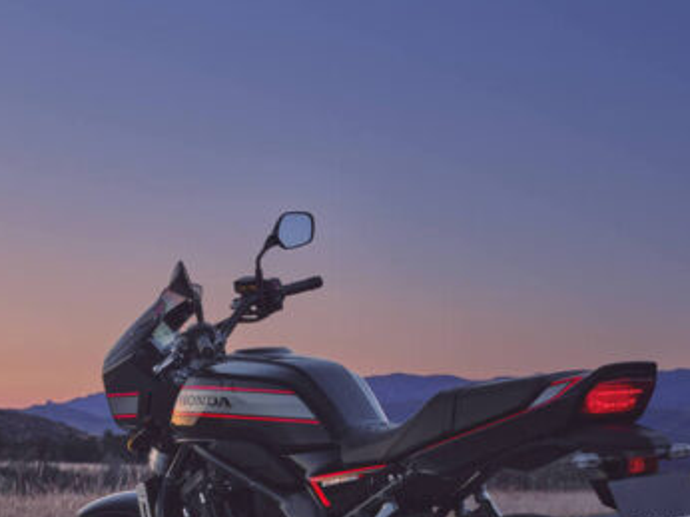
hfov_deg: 24.0
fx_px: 1594
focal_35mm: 80
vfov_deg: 18.2
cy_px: 429
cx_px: 136
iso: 400
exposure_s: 1/20
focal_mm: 45
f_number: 8
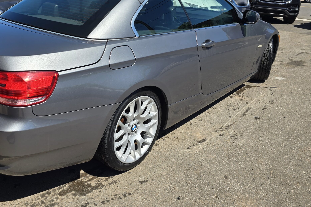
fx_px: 285
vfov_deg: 39.4
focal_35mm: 33
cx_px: 101
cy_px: 64
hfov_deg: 55.9
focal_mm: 6.3
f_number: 1.7
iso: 12
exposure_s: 1/777
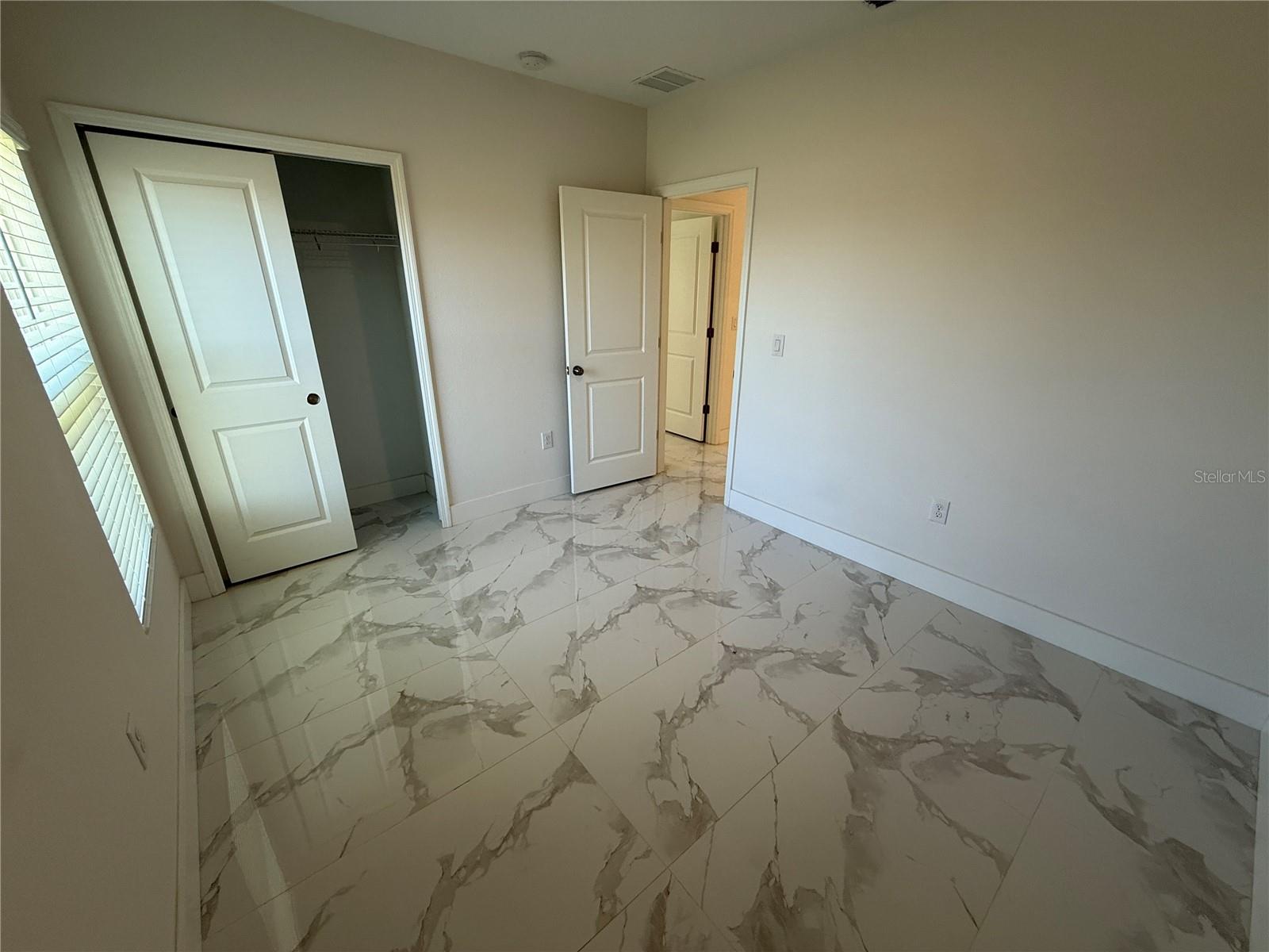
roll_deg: -0.5
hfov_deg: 102.1
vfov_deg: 85.7
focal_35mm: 14
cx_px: 634
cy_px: 476
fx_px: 513
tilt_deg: -20.5
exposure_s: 1/120
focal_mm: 2.22
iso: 100
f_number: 2.2
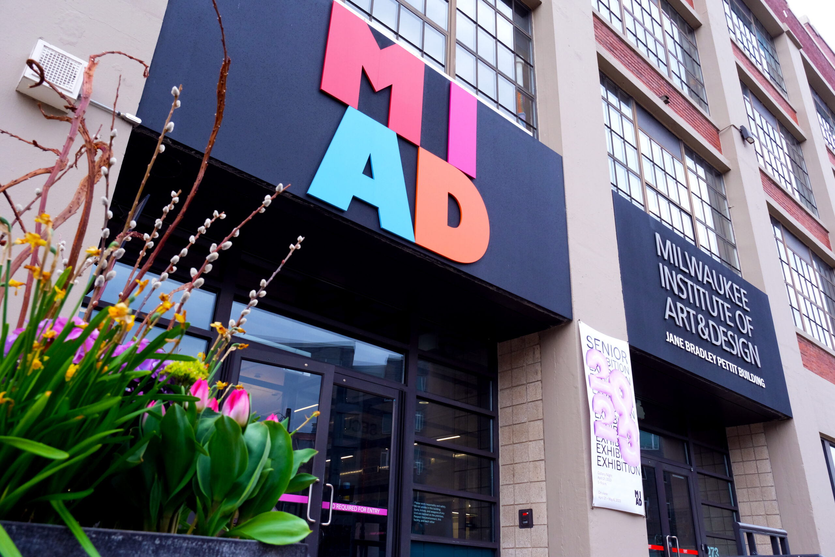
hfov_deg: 65.5
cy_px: 278
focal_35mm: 28
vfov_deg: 46.4
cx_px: 418
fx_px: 649
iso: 640
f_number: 9
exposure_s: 1/125
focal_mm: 18.4
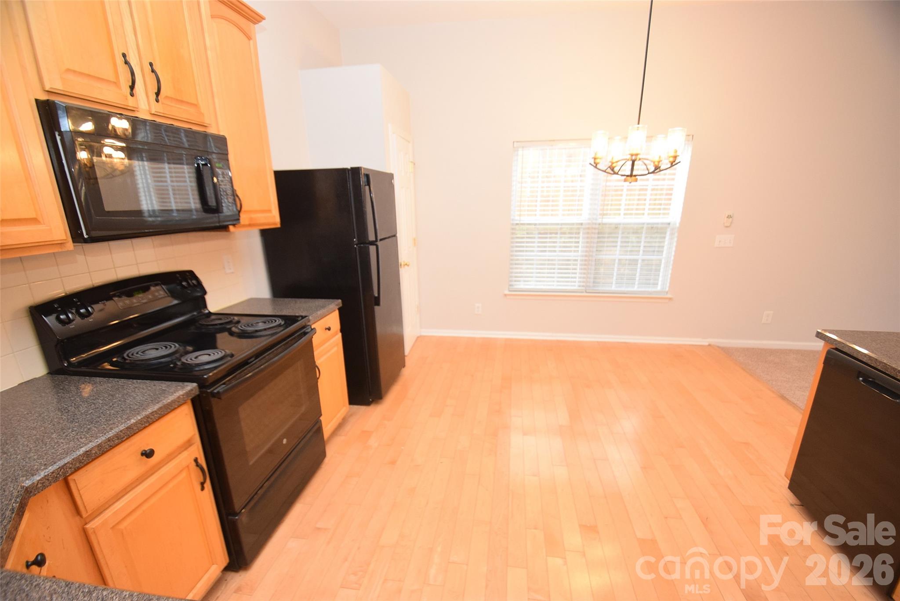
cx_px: 450
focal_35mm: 15
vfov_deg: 77.4
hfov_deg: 100.4
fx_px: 375
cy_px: 300
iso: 800
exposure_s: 1/80
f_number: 4.5
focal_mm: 10
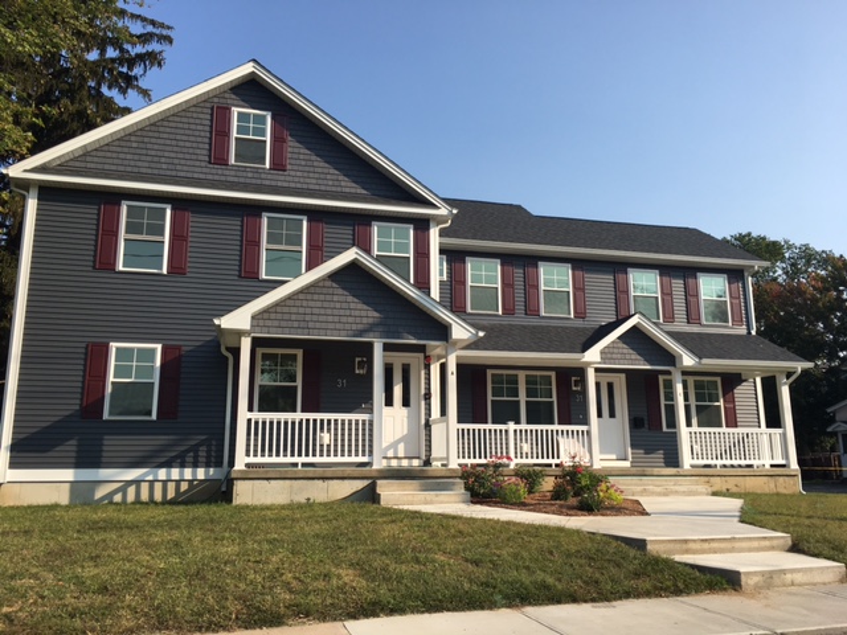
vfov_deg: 48.2
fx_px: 710
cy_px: 318
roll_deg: -0.8
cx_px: 424
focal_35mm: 29
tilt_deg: +12.2
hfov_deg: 61.7
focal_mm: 4.15
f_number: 2.2
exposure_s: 1/1304
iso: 25
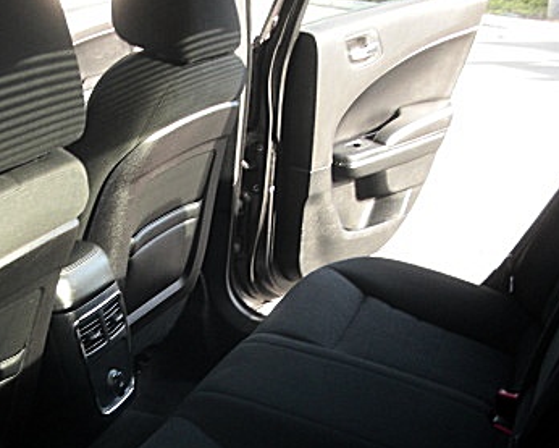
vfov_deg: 23.2
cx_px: 179
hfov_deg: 28.9
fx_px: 1076
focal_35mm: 65
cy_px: 353
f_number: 2.8
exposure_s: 1/80
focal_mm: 6.3
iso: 100
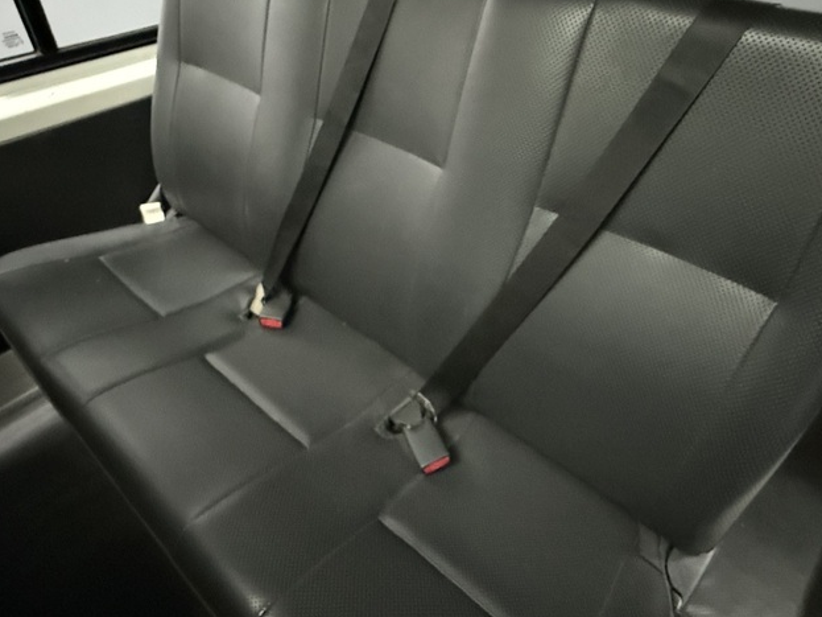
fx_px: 546
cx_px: 420
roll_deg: -0.2
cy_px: 271
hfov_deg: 73.9
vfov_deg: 58.7
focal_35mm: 23
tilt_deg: -37.7
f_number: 2.2
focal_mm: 2.22
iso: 2500
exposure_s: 1/25
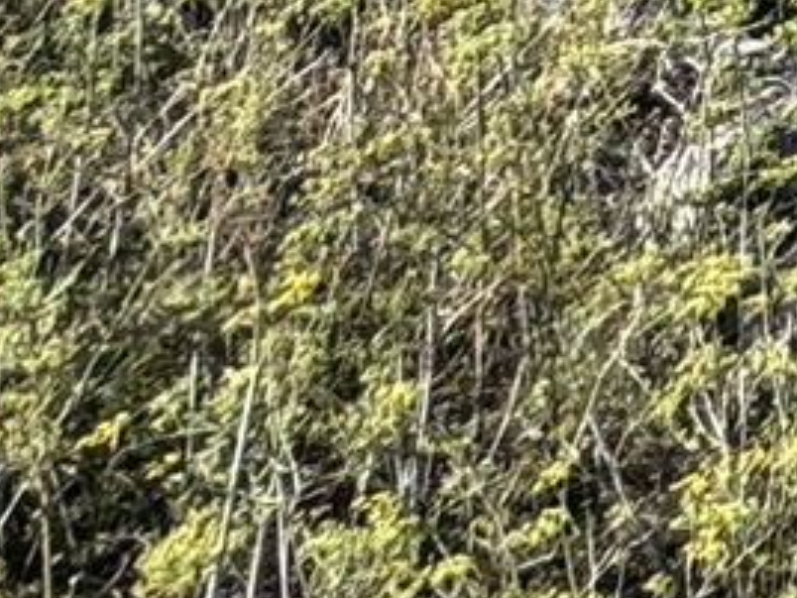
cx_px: 2242
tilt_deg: +4.8
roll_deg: +2.2
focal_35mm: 107
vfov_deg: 9.3
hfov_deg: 11.9
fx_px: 2464
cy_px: -1431
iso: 50
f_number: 2.2
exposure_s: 1/1020
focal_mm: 2.22
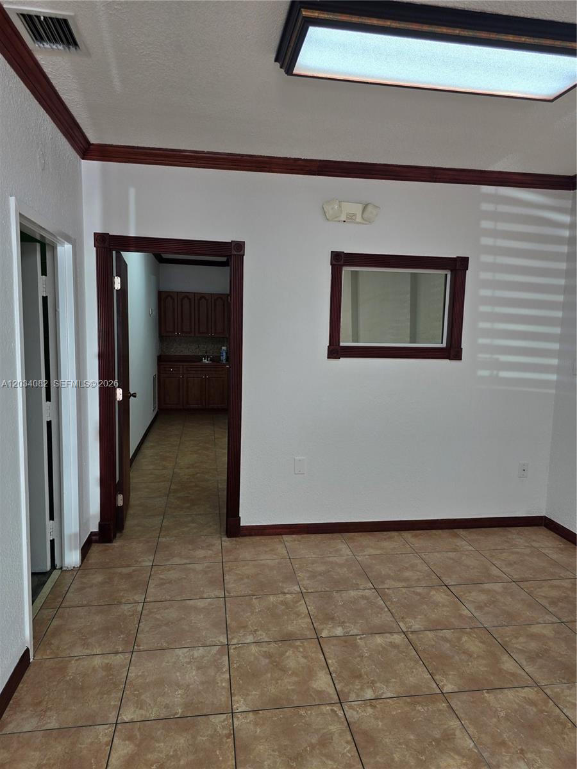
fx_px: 511
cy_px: 384
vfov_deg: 73.9
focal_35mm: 23
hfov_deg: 58.9
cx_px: 288
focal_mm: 6.3
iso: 32
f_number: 1.7
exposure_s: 1/120
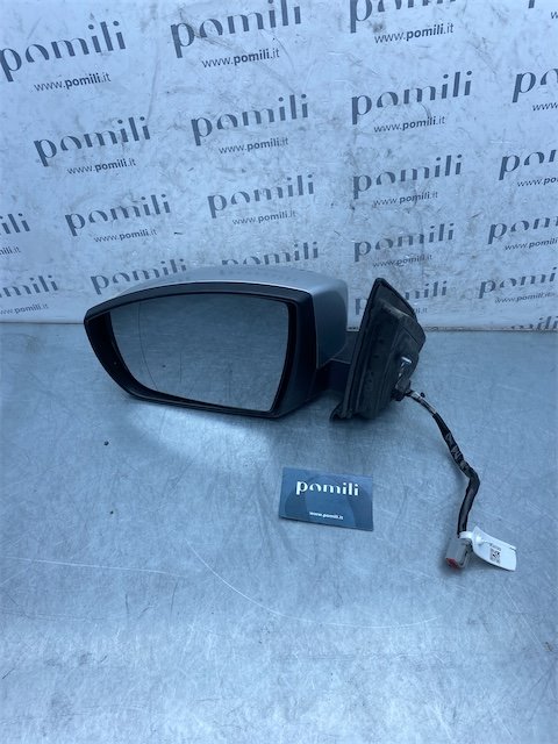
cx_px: 279
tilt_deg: -45.3
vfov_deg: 67.3
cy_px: 372
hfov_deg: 53.1
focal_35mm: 26
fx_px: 559
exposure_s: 1/957
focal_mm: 4.25
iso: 32
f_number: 1.8
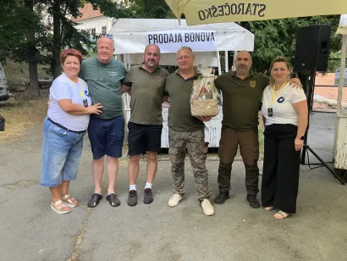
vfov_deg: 49.8
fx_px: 281
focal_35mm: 28
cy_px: 130
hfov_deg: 63.4
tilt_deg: -8.2
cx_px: 174
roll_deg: -1.8
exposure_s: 1/85
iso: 80
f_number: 1.8
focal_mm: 3.99
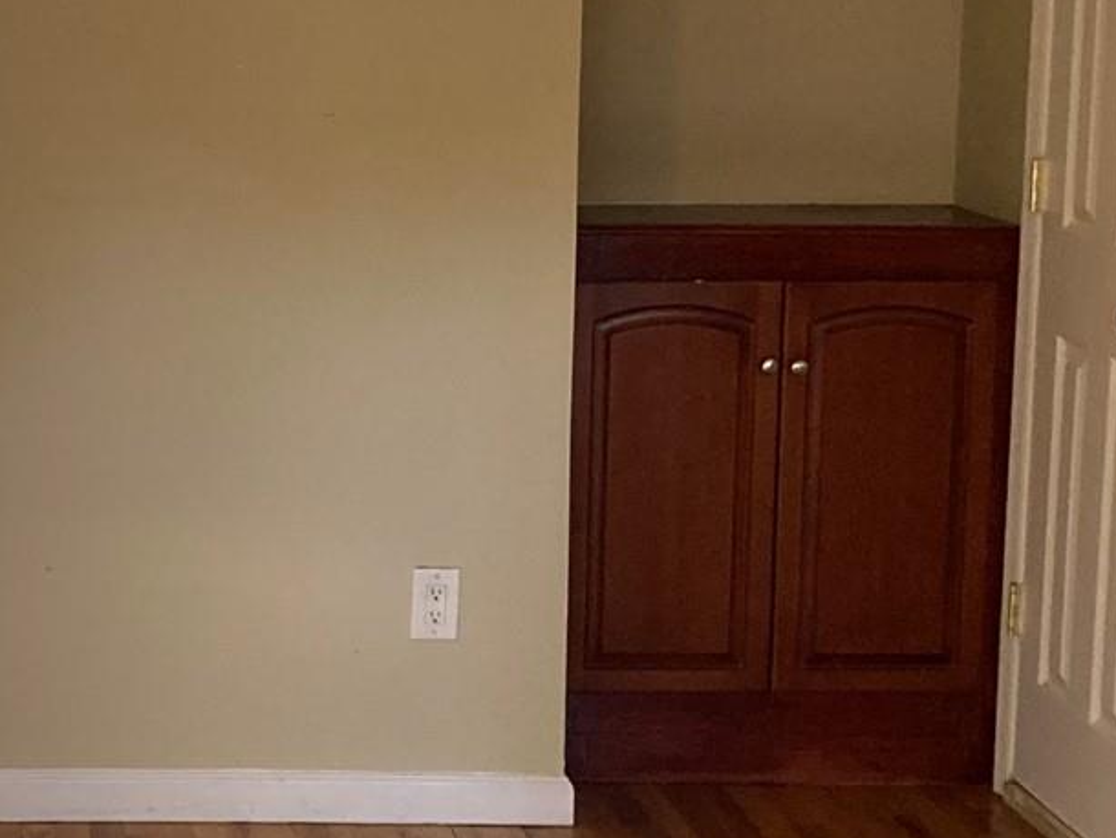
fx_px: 3032
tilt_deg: -8.2
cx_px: 101
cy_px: 419
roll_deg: -1.2
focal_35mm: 94
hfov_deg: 20.4
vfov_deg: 15.7
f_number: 1.8
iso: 160
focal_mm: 3.99
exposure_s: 1/60
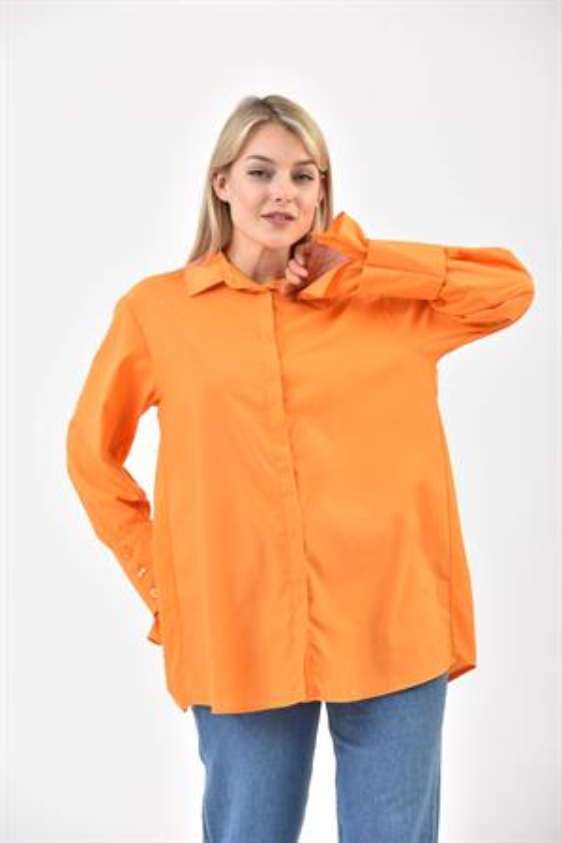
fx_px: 3044
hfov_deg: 10.5
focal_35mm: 130
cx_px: 281
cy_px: 422
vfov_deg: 15.8
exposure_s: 1/160
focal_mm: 130
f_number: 6.3
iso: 100
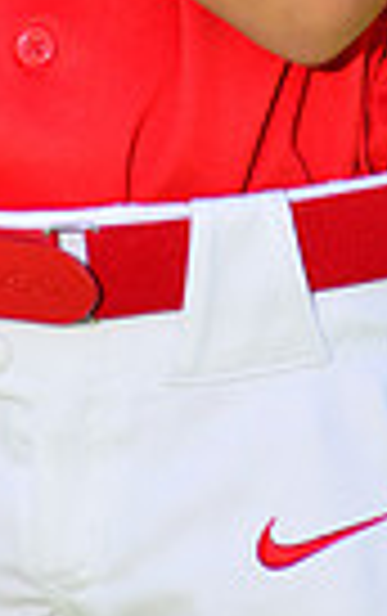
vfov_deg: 2.6
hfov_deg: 1.7
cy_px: -409
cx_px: 164
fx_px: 13424
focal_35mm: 798
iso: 200
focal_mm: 185
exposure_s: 1/250
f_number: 8
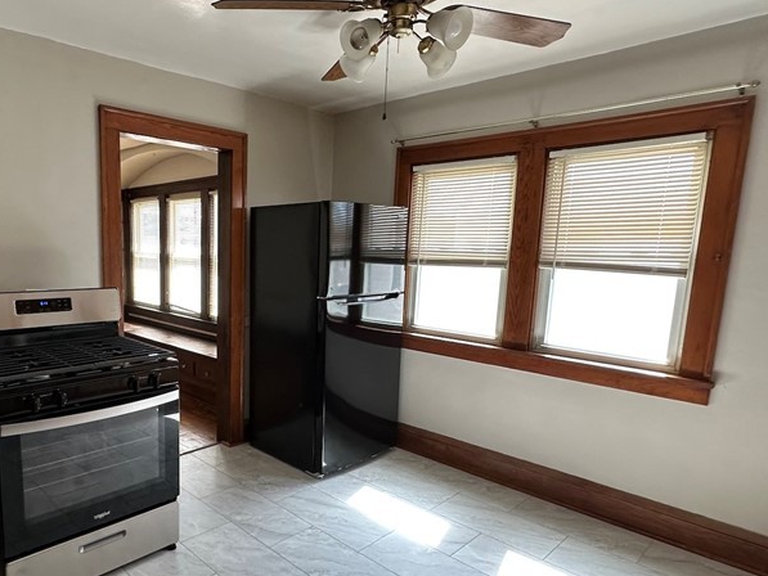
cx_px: 275
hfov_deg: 70.1
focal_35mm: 24
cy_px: 328
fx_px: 533
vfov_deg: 56.6
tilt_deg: -6.0
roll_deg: -2.7
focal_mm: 2.22
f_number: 2.2
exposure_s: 1/99
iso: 160
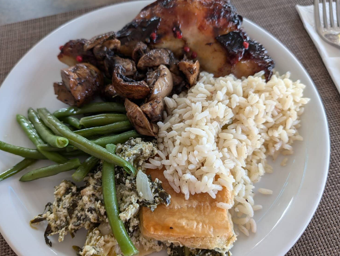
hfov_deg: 67.1
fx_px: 256
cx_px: 157
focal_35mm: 26
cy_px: 132
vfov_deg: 53.2
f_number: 1.68
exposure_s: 1/62
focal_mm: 6.9
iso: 50
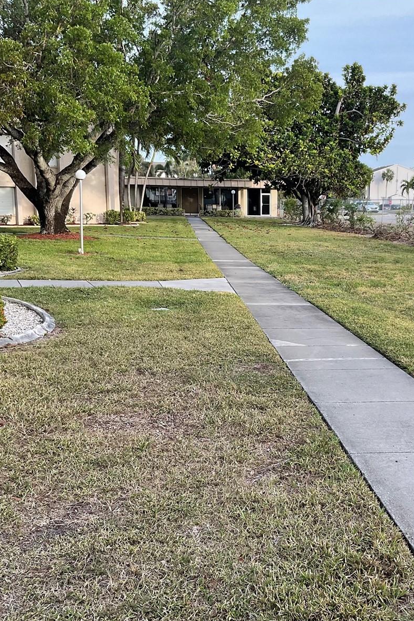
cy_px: 312
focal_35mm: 41
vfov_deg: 47.4
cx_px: 303
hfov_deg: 32.1
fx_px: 707
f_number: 1.8
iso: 16
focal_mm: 3
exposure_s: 1/273
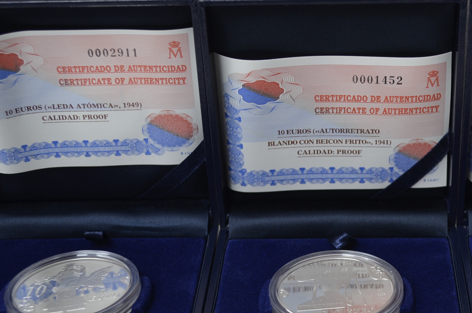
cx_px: 330
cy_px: 242
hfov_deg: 25.2
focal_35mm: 80
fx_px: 1047
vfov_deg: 16.9
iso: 400
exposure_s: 1/60
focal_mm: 32
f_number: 4.8
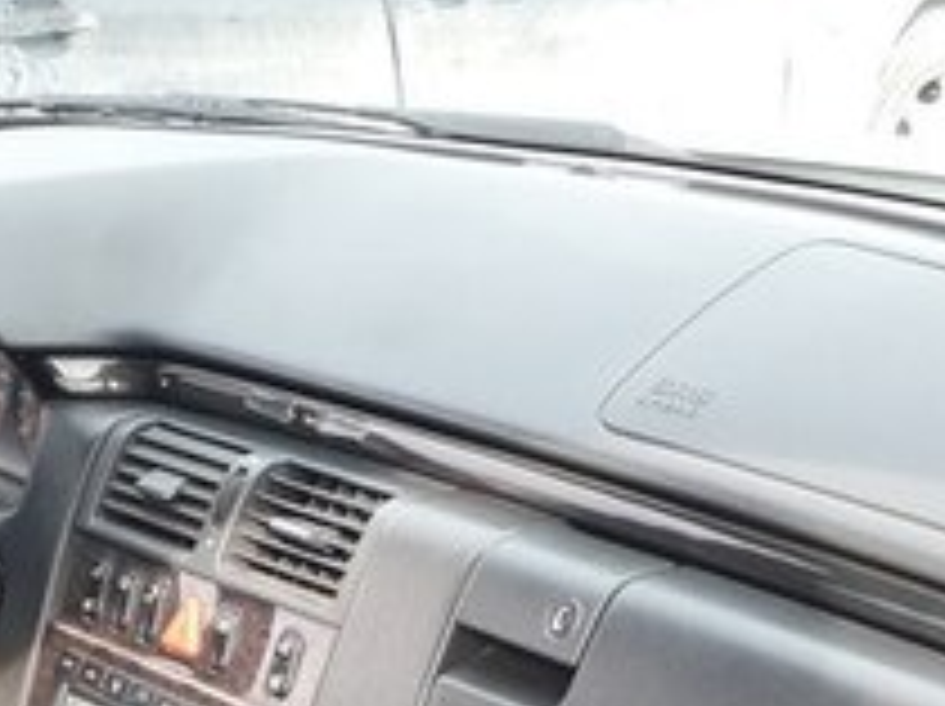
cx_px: 243
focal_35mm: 85
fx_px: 2318
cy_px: 1063
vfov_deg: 15.9
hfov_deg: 22.8
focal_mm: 3.6
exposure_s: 1/100
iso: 40
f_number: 1.9
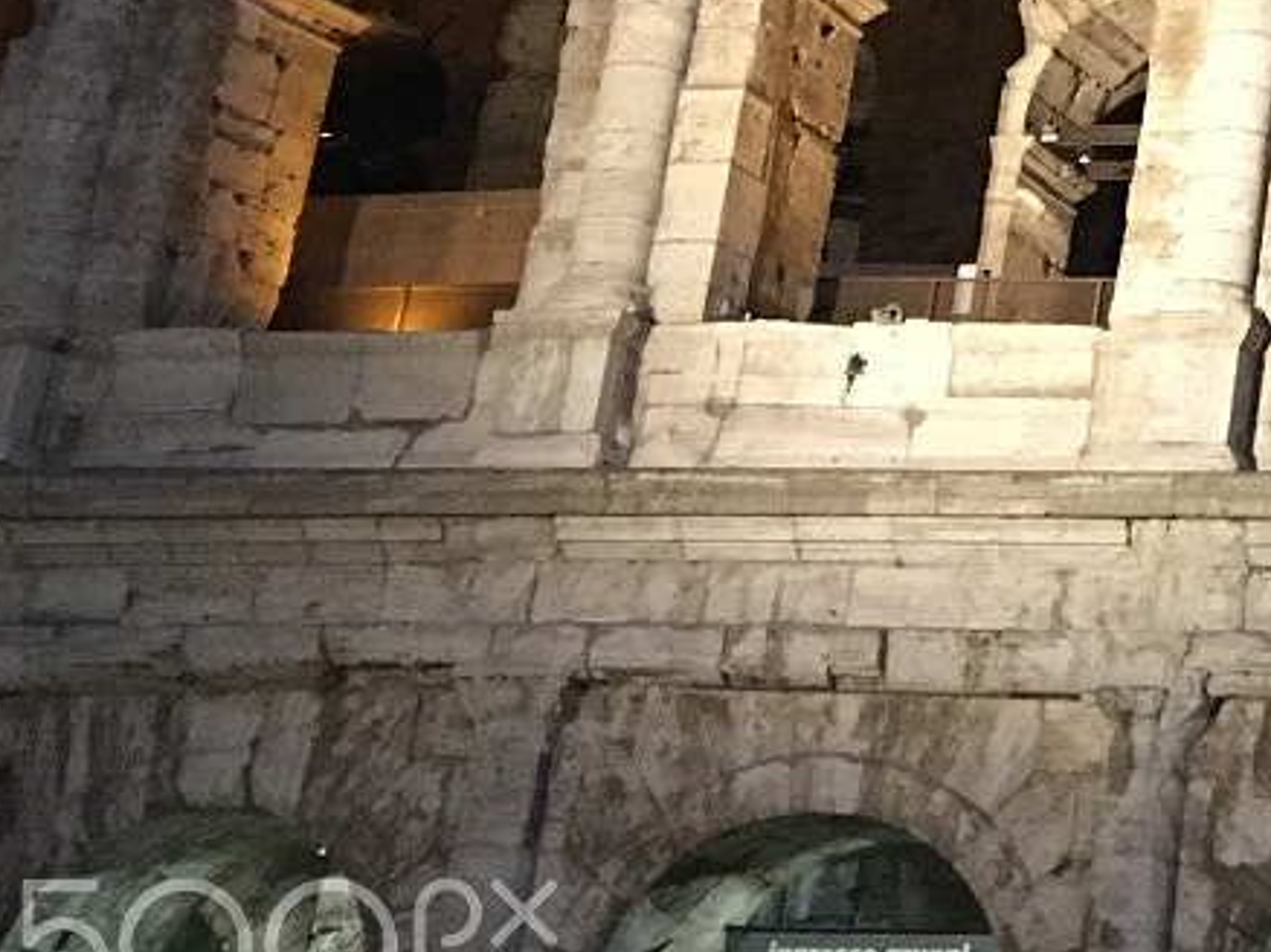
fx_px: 3890
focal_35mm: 106
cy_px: -415
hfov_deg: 16.2
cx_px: 2159
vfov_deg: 13.3
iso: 160
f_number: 2.2
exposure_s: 1/8
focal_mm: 4.15
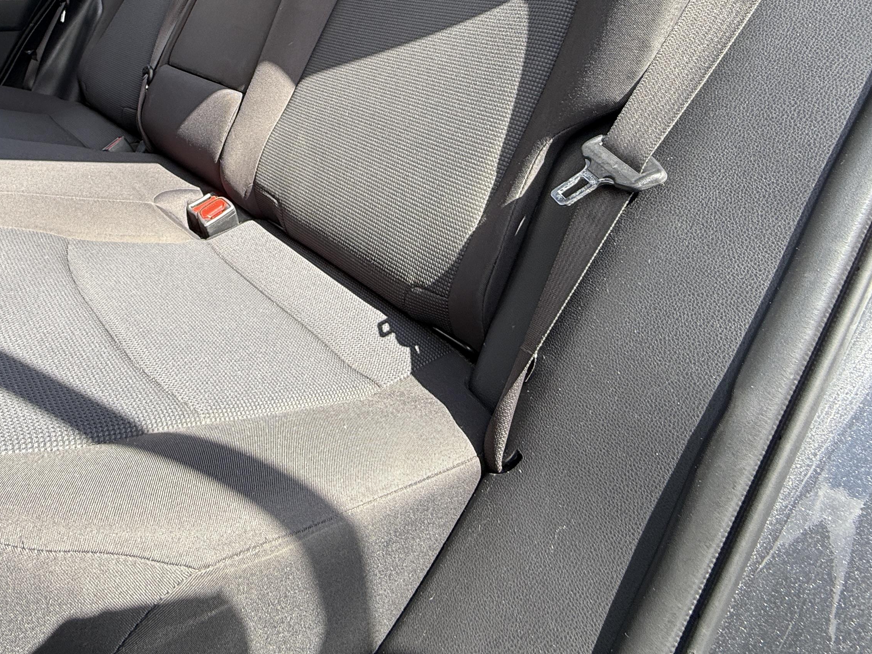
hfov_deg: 64.7
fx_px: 630
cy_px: 88
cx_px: 207
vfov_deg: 49.9
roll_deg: -2.7
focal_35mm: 25
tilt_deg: -11.8
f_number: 2.2
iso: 50
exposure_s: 1/190
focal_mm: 2.22
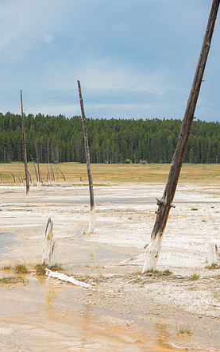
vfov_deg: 23.3
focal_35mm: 89
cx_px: 104
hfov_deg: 14.7
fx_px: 854
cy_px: 178
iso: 640
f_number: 8
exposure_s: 1/500
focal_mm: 86
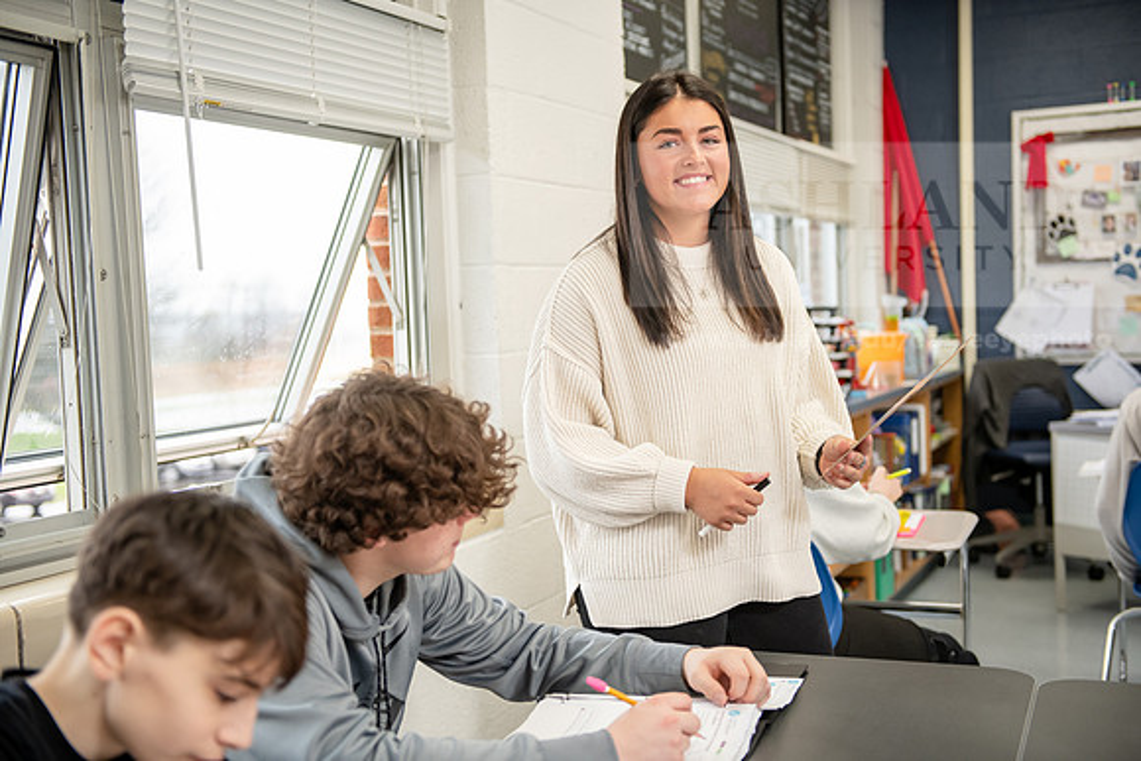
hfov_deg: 41.1
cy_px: 380
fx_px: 1522
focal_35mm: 48
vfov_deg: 28.1
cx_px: 570
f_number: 2.8
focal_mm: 48
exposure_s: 1/160
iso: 1000
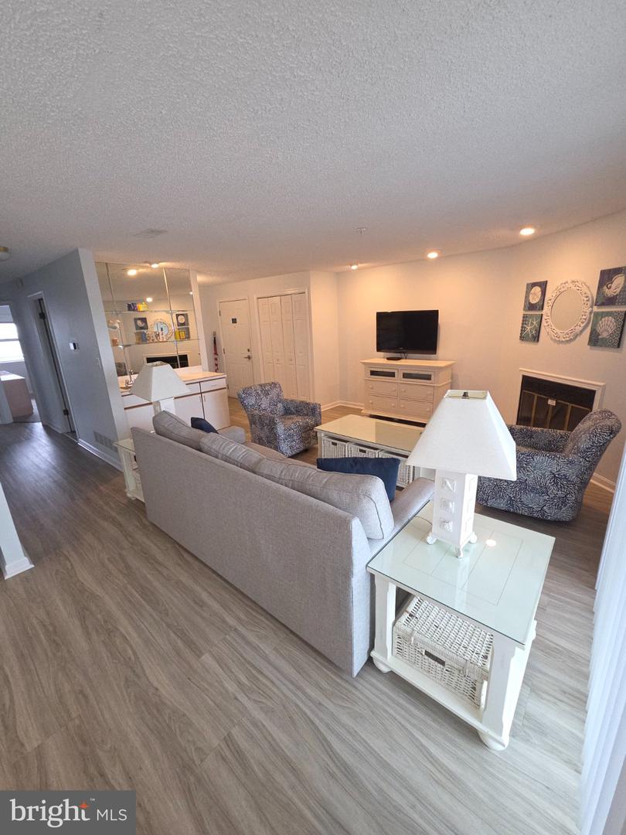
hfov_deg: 89.9
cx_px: 313
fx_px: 313
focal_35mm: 13
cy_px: 418
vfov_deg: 106.2
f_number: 2.2
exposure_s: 1/60
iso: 160
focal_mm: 2.2
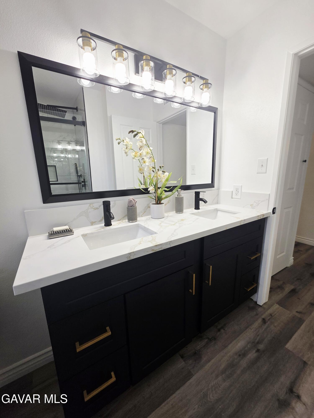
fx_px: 157
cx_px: 157
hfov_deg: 89.9
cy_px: 209
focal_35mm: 13
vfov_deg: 106.2
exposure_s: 1/120
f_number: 1.9
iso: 50
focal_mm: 2.2
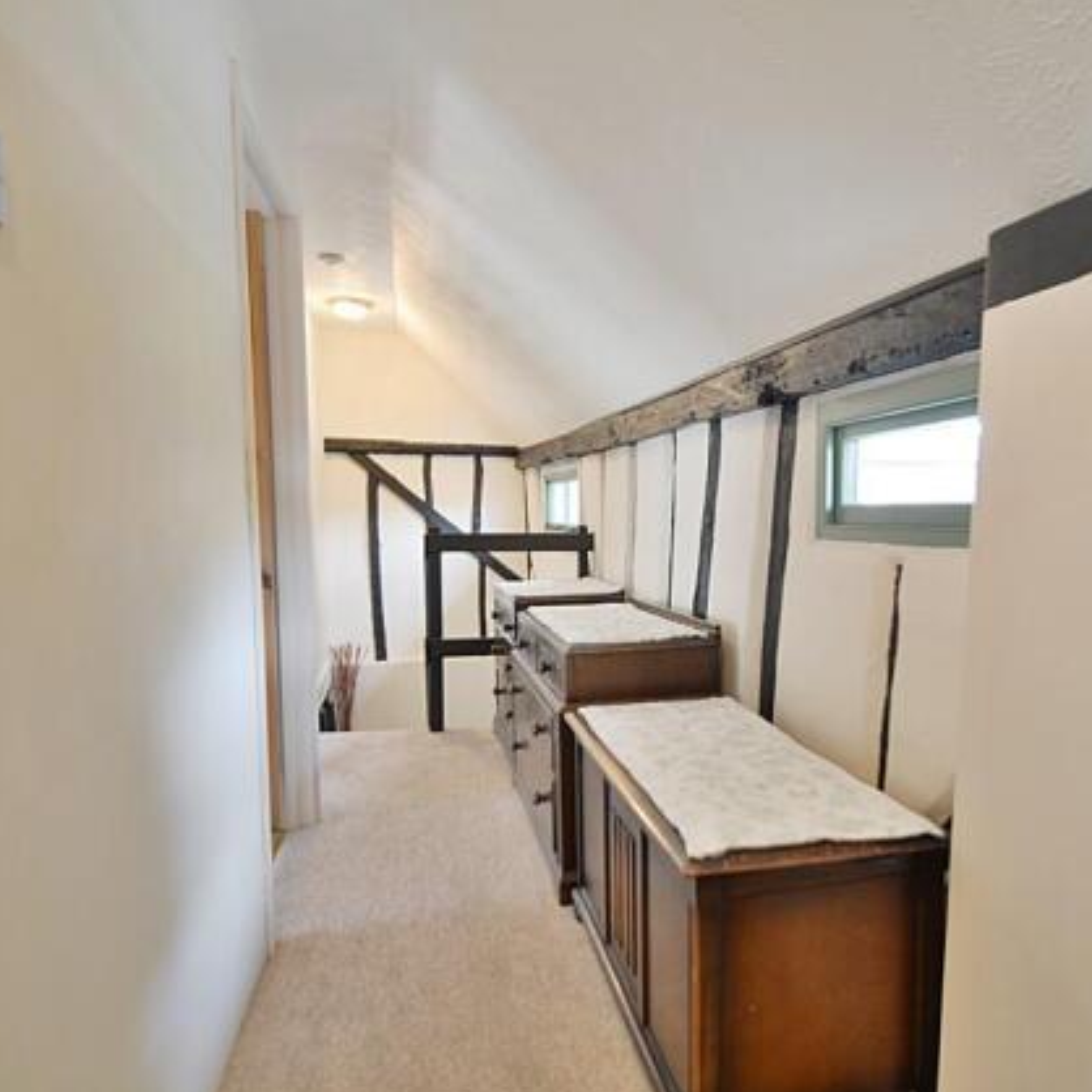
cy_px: 550
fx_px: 714
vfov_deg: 74.8
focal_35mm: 20
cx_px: 636
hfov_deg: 74.3
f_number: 3.5
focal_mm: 10
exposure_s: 1/2
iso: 100
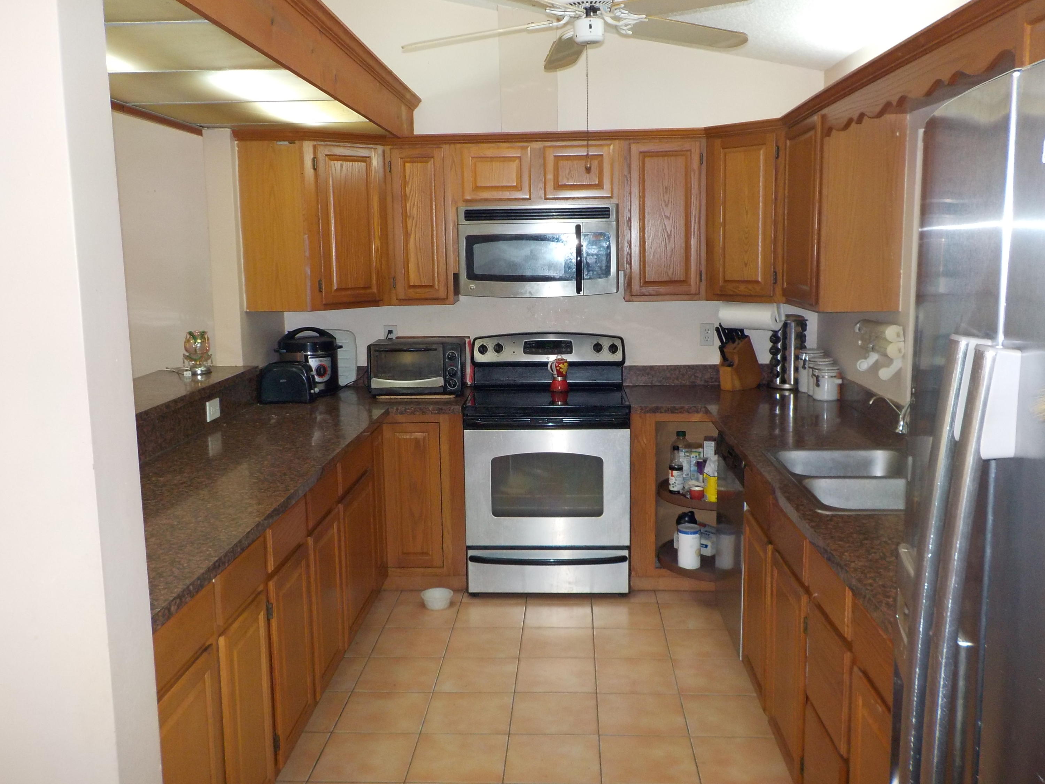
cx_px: 522
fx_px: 906
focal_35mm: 30
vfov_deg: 46.8
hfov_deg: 60.0
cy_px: 392
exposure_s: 1/30
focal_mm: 4.1
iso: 200
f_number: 3.3
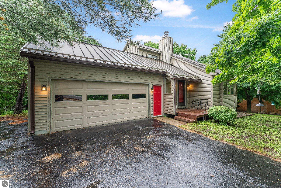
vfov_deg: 78.9
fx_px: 114
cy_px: 94
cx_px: 140
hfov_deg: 101.9
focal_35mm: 15
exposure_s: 1/125
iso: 640
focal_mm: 14.6
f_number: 9
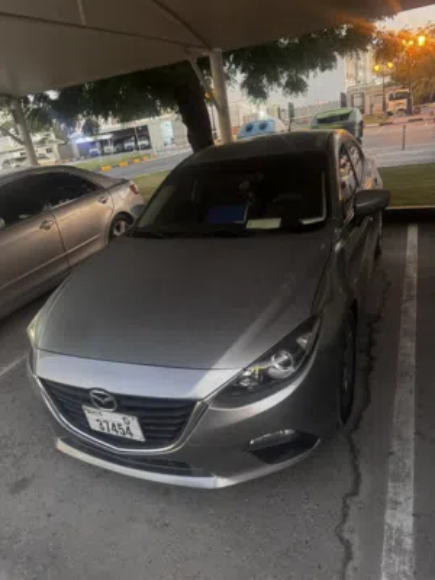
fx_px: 402
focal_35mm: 24
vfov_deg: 71.6
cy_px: 290
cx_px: 218
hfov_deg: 56.8
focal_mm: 6.76
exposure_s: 1/33
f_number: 1.78
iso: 640
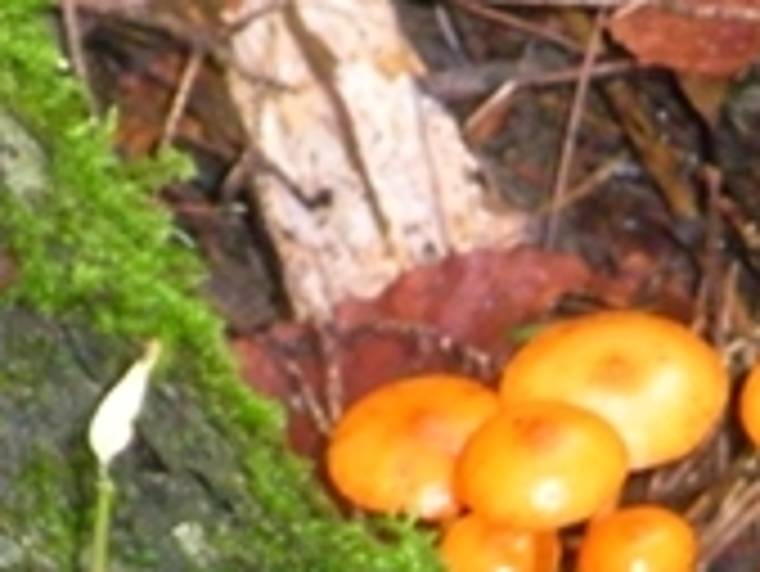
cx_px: 751
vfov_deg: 2.8
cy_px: 682
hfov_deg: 3.7
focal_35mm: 532
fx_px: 11688
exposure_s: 1/60
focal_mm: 31.5
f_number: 5.6
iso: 897
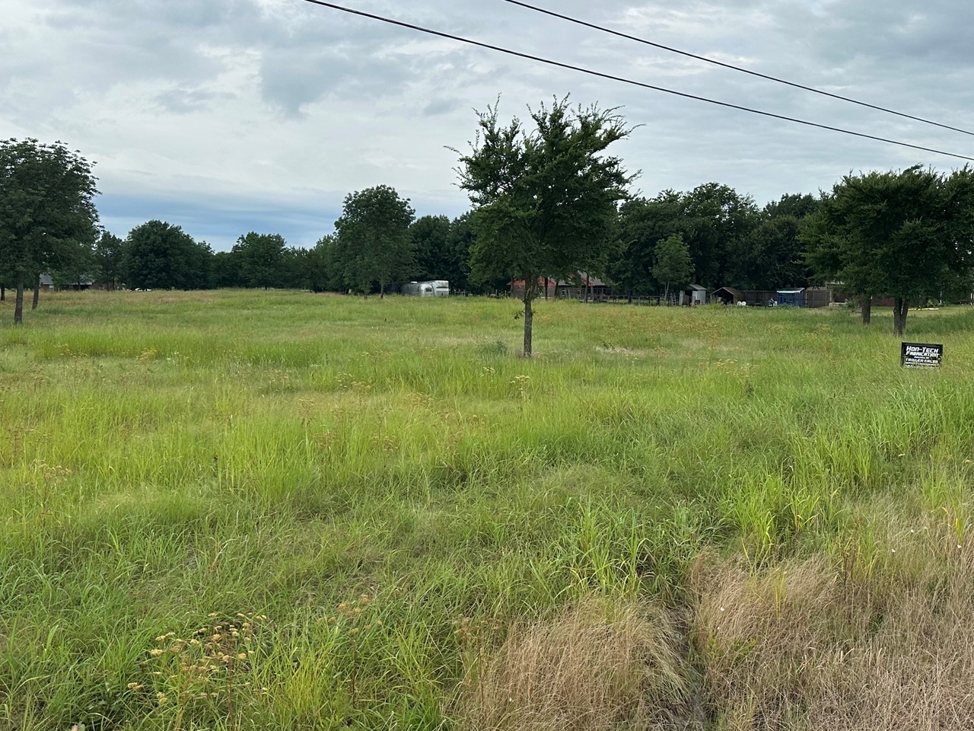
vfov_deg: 39.6
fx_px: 1013
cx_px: 570
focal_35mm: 36
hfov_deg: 51.1
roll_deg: -1.4
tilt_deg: -2.5
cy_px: 330
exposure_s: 1/2410
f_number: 1.78
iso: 80
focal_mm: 6.86
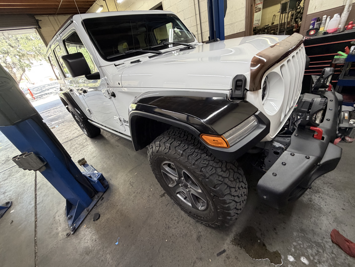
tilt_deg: -29.1
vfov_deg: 85.7
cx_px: 178
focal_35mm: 14
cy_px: 134
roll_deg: +14.1
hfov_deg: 102.1
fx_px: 144
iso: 320
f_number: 2.2
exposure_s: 1/111
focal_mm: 2.22
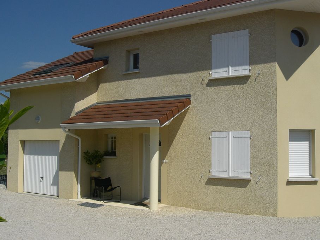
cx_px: 171
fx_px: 388
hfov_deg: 44.8
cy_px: 115
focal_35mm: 42
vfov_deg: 34.4
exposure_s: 1/2000
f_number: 4.4
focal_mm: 6.3
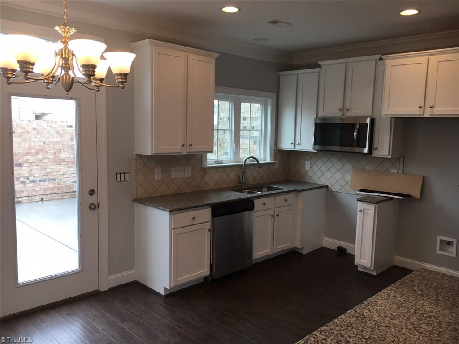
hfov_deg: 61.7
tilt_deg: -6.4
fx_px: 385
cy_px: 172
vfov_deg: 48.2
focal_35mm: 29
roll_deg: -1.3
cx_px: 230
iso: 25
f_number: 2.2
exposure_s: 1/60
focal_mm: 4.15
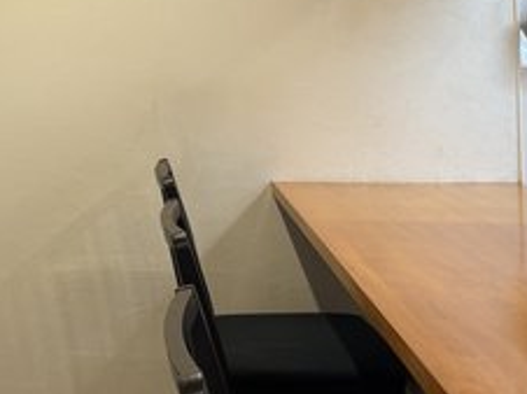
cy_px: 2
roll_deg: +1.4
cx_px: -5
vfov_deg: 20.9
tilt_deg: +2.0
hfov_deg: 26.9
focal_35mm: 68
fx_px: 1034
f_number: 1.78
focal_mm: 6.76
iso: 125
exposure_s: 1/60
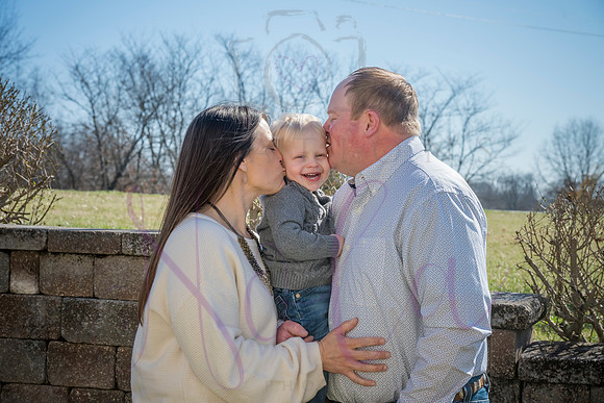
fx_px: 1242
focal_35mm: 74
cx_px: 302
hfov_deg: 27.3
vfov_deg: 18.4
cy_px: 202
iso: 400
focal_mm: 74
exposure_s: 1/640
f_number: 9
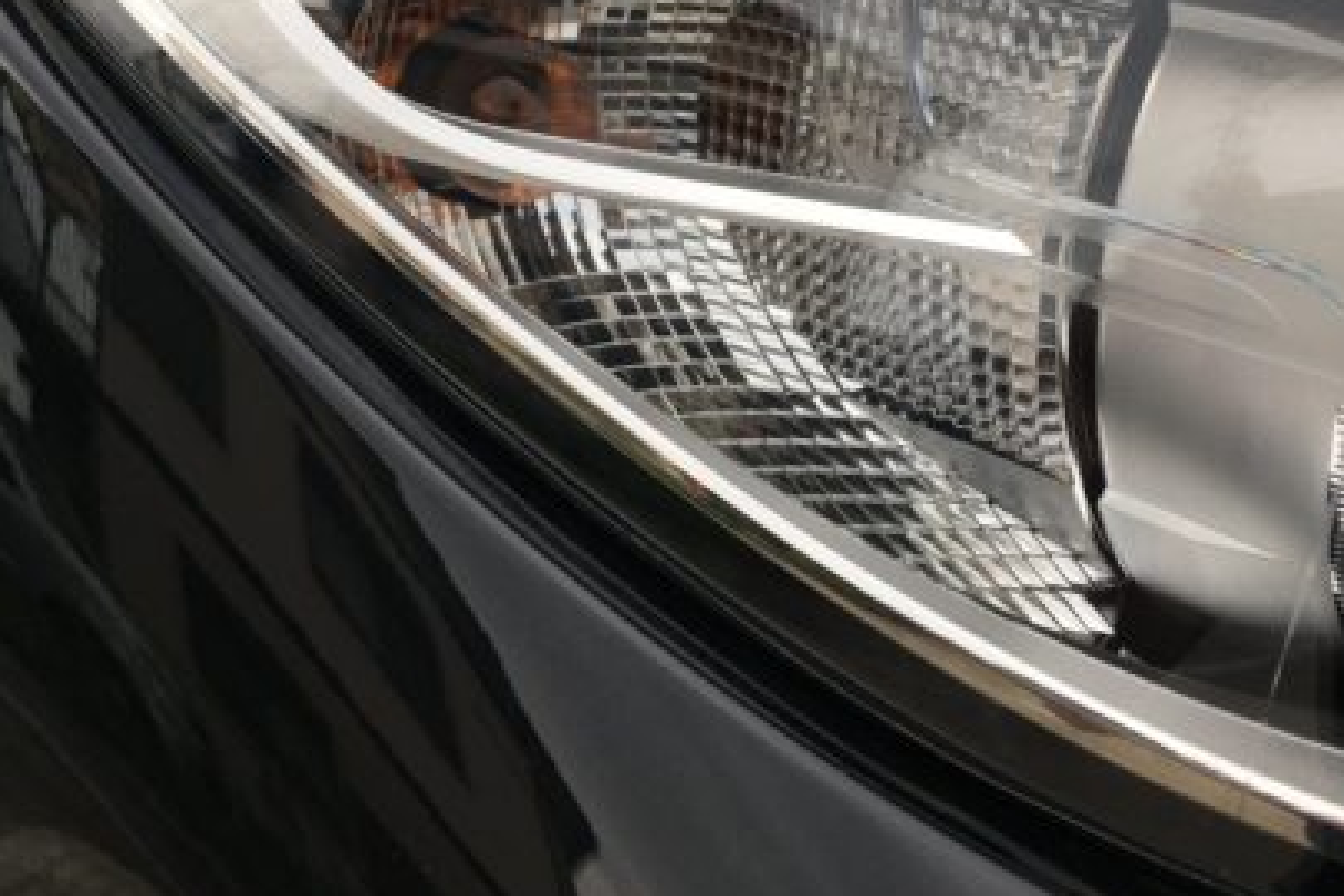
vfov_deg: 32.1
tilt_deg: -19.1
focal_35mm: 41
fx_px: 1531
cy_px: 241
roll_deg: -1.2
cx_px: 747
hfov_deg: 47.3
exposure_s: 1/167
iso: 25
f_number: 2.2
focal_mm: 4.15
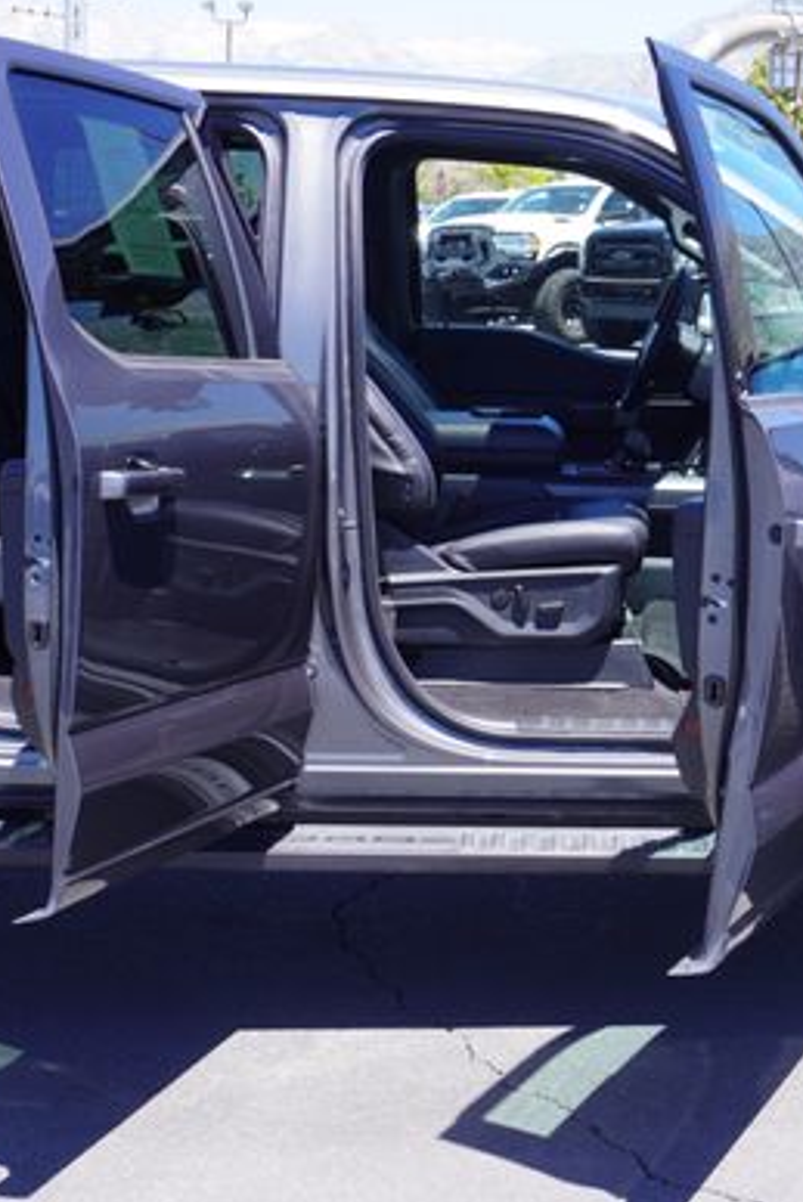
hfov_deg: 20.1
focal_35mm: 67
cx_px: 654
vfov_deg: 30.1
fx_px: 2234
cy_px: 551
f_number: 7.1
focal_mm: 27
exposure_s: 1/100
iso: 100
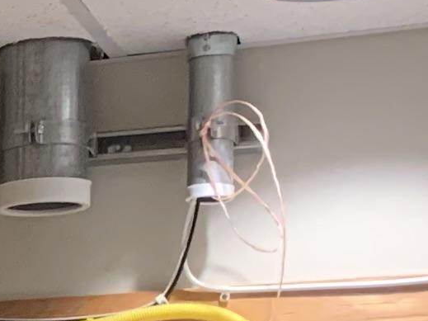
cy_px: 696
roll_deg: -1.0
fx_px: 2497
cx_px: -950
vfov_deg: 7.0
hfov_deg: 8.1
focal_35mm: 202
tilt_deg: -1.2
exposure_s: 1/60
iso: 125
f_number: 1.8
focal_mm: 4.25
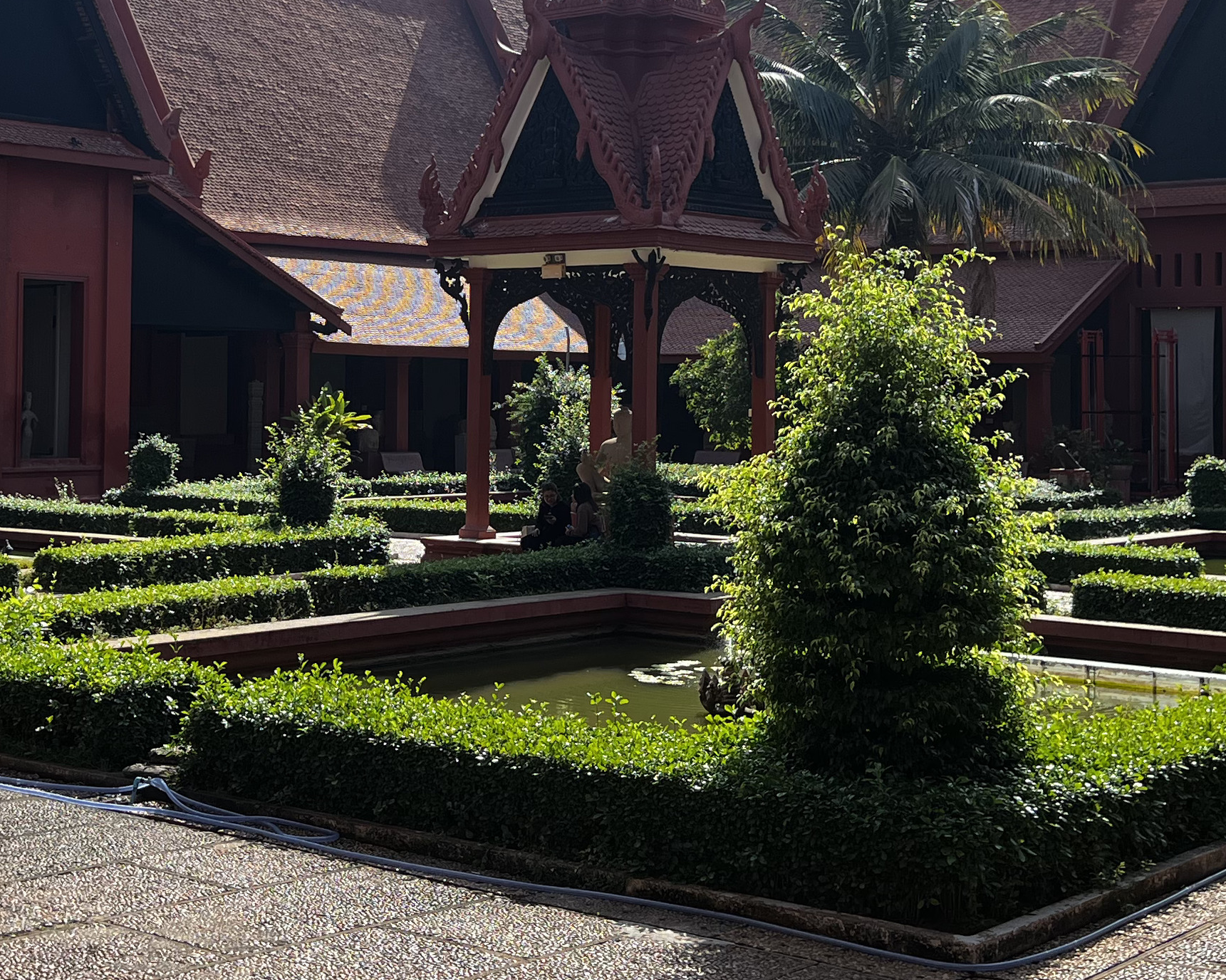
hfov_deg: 31.7
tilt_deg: +2.2
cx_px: 420
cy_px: 302
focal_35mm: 59
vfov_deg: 25.6
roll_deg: -0.5
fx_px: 2140
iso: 50
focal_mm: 5.7
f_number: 1.5
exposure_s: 1/3704
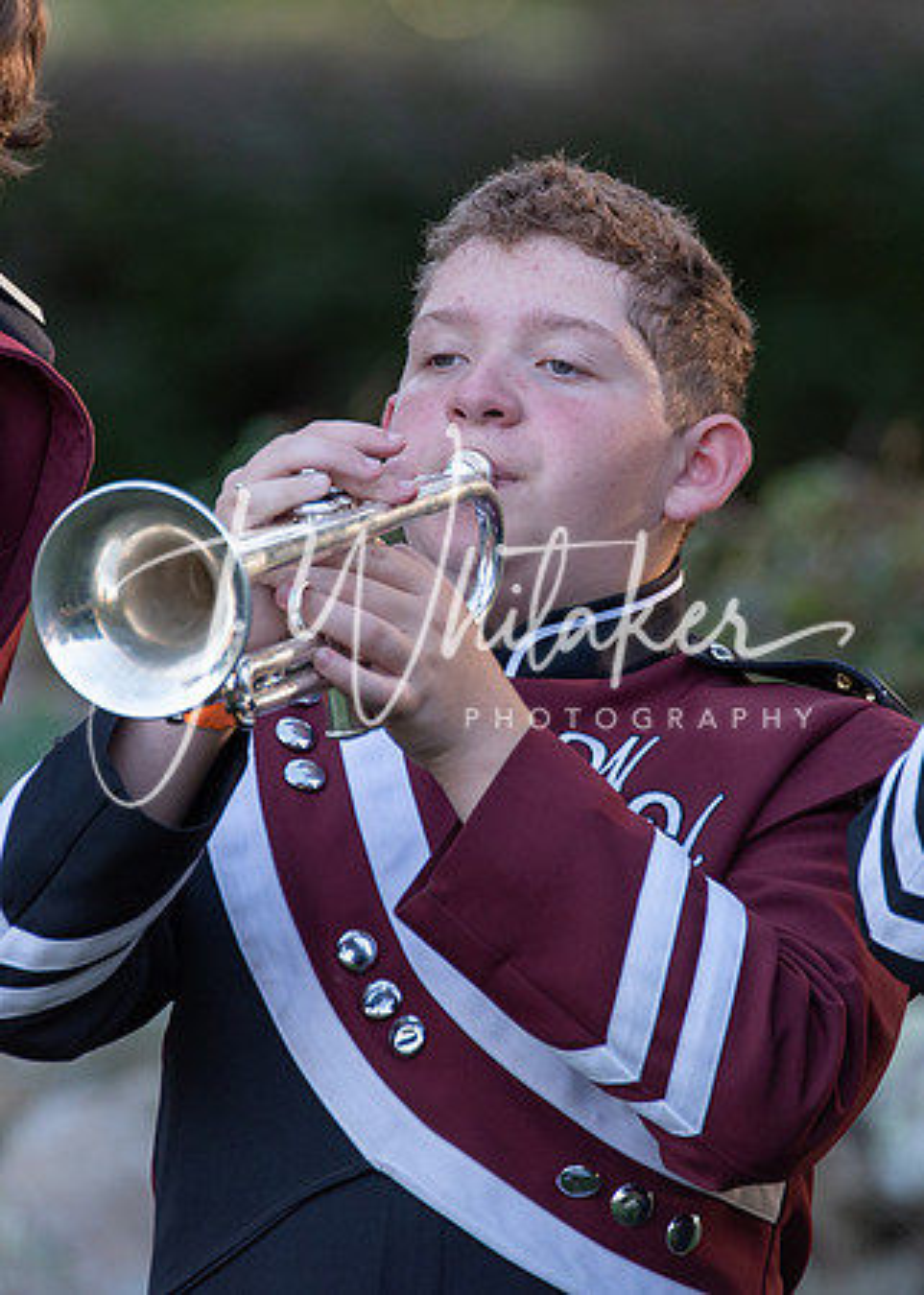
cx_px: 494
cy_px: 551
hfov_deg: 1.4
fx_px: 37171
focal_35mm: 1011
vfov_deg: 2.0
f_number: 6.3
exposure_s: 1/250
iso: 800
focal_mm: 600
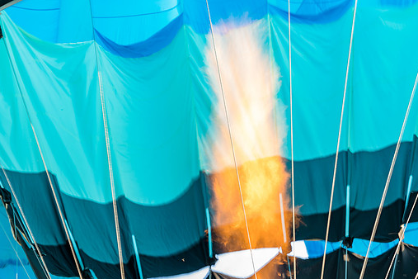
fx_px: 917
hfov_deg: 25.7
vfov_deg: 17.3
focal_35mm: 79
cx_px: 225
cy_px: 158
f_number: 5.6
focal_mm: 69
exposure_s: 1/15
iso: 64
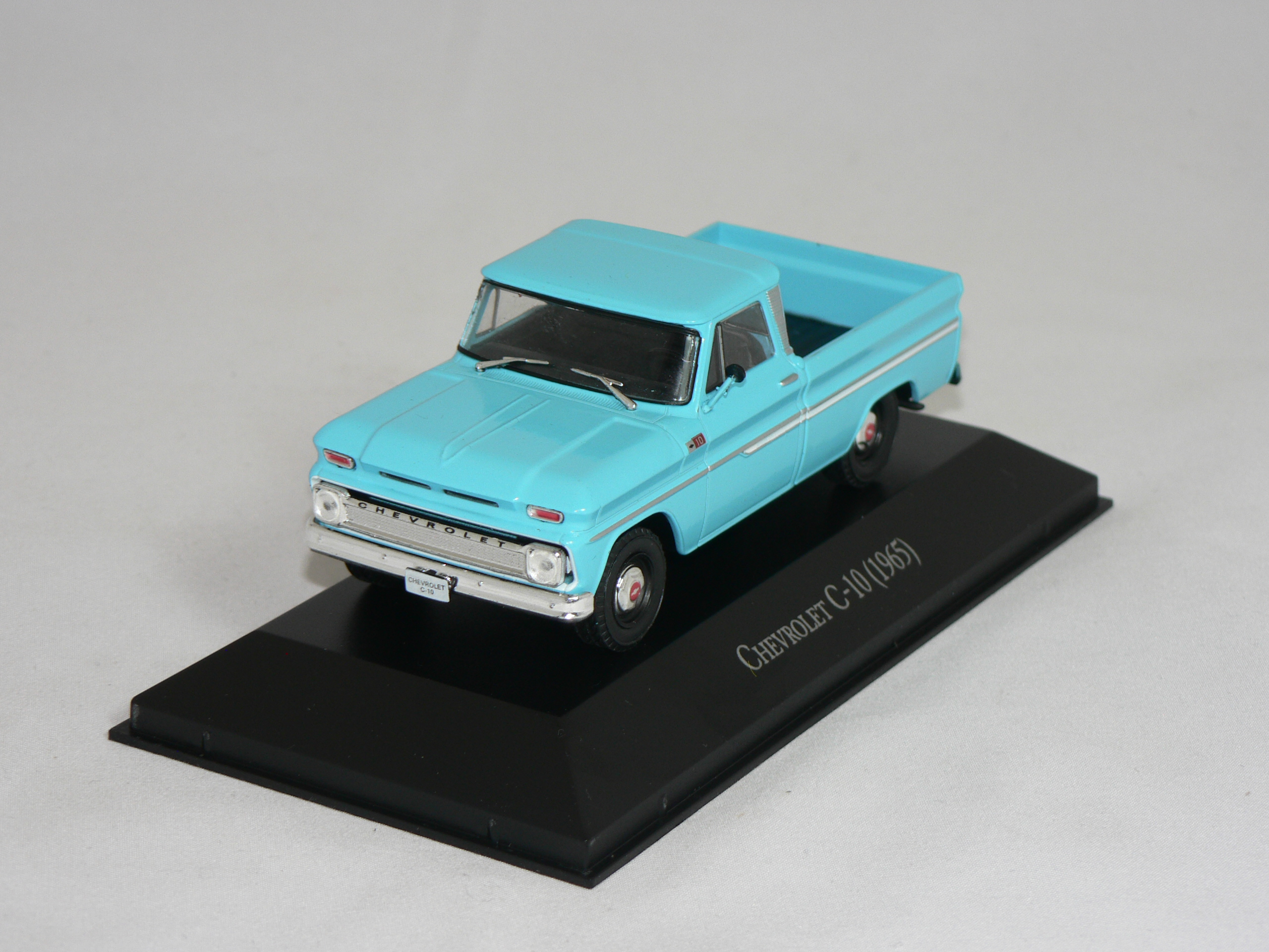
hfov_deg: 17.6
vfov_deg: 13.2
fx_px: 4106
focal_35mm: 112
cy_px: 476
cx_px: 634
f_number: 3.2
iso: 80
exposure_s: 1/60
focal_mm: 18.6
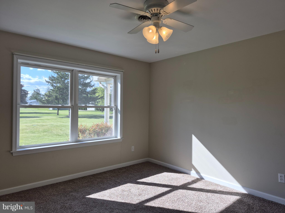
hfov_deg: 73.9
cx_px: 142
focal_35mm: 23
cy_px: 106
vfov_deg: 58.9
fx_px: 189
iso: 25
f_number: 1.8
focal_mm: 5.4
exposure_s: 1/505
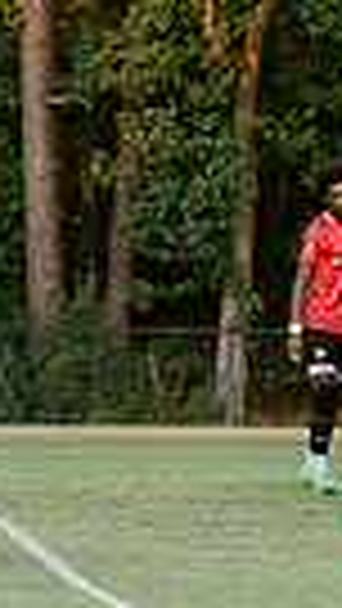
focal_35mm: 404
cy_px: 363
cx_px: 1206
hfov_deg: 2.9
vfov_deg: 5.3
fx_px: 6509
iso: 640
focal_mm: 90
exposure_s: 1/250
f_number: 4.5
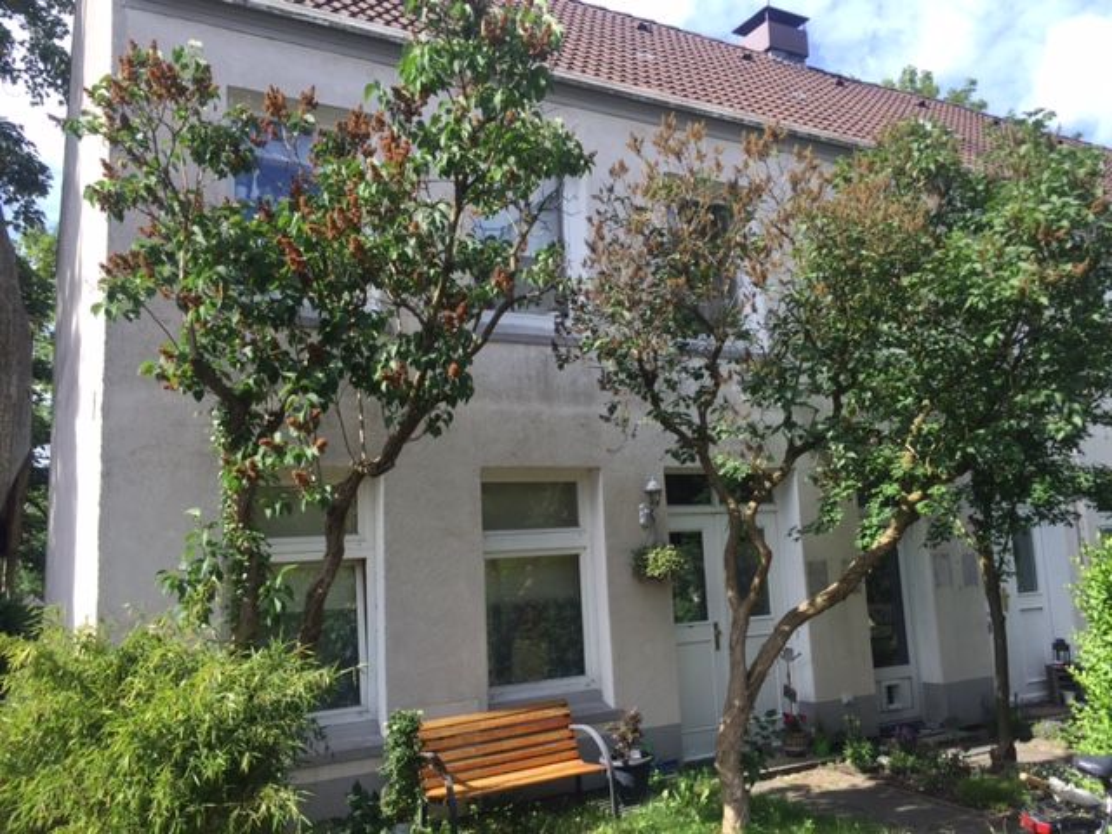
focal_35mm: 29
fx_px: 932
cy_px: 417
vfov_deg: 48.2
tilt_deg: +8.1
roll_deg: +2.4
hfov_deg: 61.7
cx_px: 556
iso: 32
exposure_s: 1/706
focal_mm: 4.15
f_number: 2.2
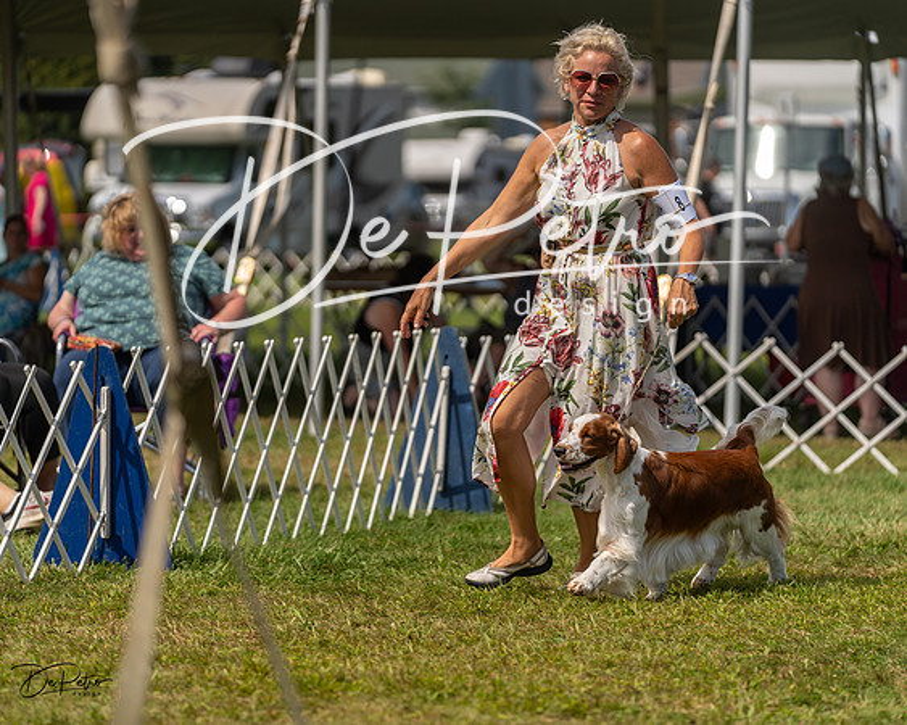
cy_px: 362
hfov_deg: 12.5
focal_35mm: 154
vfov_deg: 10.0
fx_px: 4140
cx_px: 454
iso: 200
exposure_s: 1/3200
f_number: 2.8
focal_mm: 137
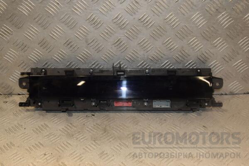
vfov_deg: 28.1
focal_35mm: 48
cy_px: 83
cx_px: 124
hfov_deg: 41.1
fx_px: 332
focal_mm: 32
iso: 800
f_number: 6.3
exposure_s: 1/200
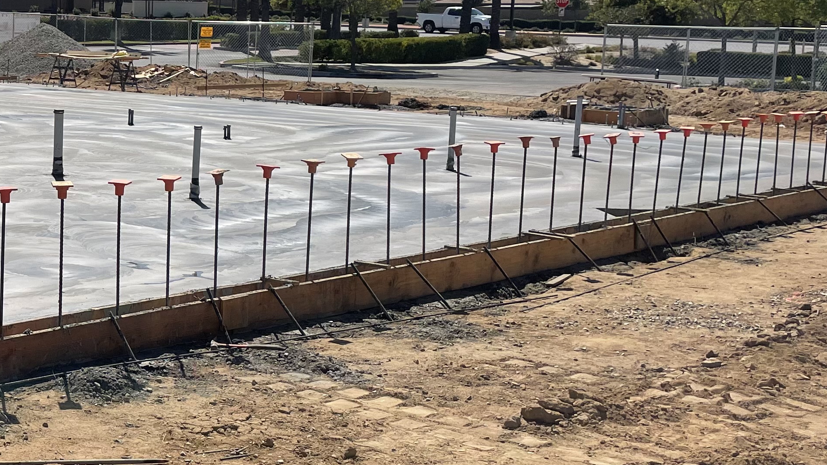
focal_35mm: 60
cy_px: 173
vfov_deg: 20.0
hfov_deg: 31.6
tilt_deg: -7.7
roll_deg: -0.3
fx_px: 1316
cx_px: -40
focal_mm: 4.2
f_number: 1.6
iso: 32
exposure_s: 1/6494
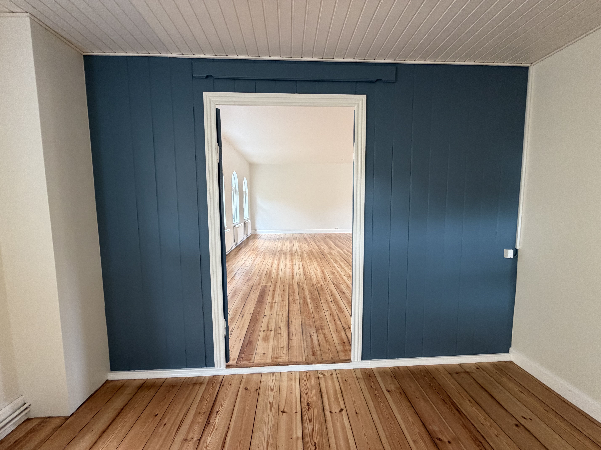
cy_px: 225
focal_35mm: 14
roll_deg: +0.5
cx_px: 300
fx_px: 243
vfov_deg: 85.7
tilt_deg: -6.0
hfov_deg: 102.1
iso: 320
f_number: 2.2
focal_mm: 2.22
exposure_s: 1/86
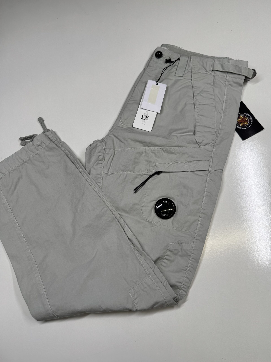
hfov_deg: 56.8
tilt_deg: -73.1
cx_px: 136
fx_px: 251
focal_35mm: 24
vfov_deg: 71.6
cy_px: 181
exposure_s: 1/345
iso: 80
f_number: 1.78
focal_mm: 6.76
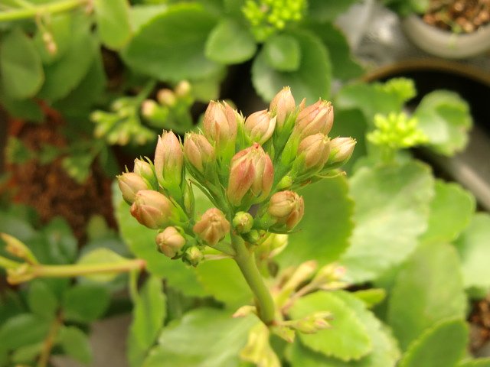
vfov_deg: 36.0
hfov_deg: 46.8
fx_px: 566
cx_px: 245
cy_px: 184
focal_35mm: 40
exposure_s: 1/60
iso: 100
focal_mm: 7.1
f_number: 3.8
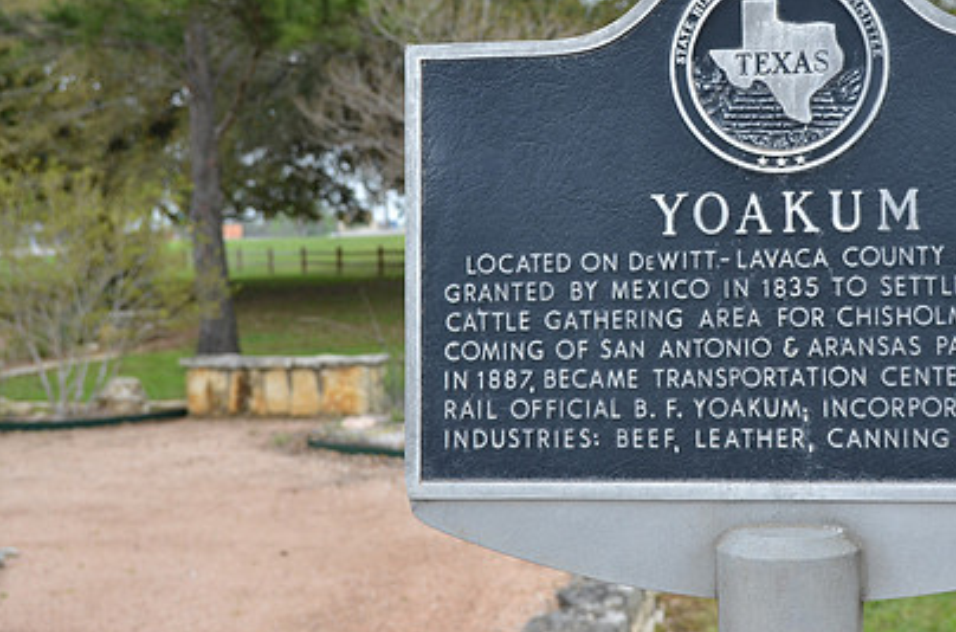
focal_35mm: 56
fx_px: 1483
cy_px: 187
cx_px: 677
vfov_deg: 23.9
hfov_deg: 35.2
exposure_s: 1/125
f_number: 5.6
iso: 250
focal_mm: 26
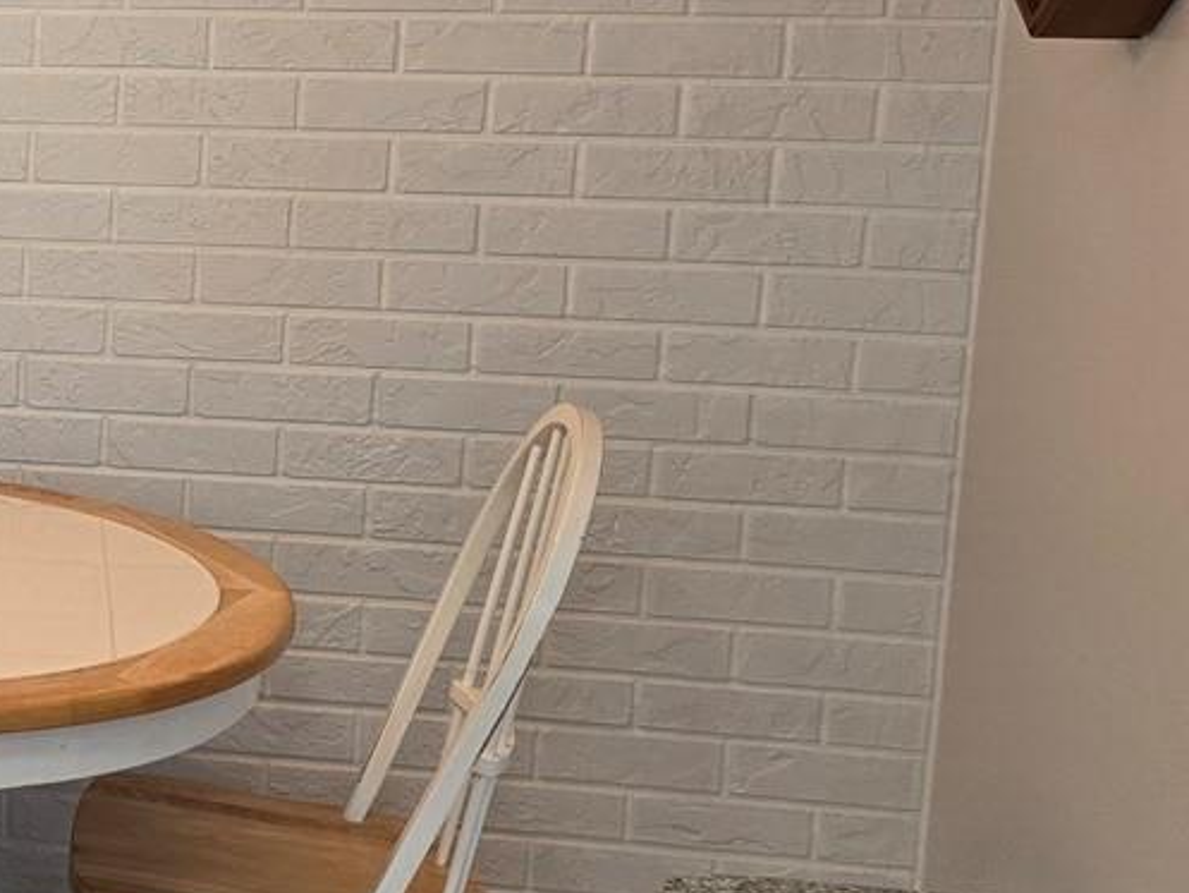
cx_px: -438
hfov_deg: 22.8
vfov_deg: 19.9
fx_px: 2542
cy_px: 362
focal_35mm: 74
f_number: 1.7
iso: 160
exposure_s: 1/120
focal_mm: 6.3
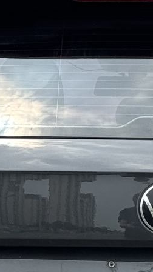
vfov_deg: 9.1
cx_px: 160
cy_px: 310
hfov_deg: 5.1
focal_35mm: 235
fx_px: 1698
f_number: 1.78
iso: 64
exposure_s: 1/1667
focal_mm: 6.76
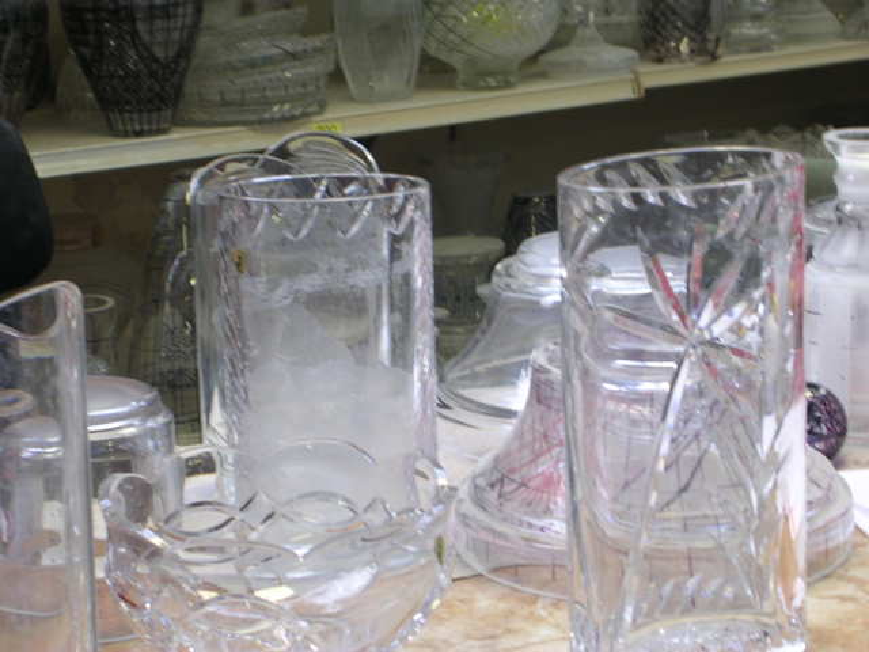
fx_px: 2887
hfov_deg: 17.1
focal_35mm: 115
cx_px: 434
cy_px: 326
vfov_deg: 12.9
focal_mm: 17.4
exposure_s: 1/5.7
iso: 60
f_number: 4.9
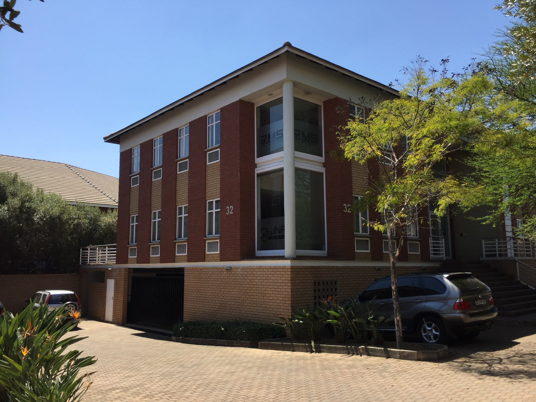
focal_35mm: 29
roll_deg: +0.8
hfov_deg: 61.7
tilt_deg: +9.3
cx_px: 268
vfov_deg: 48.2
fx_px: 449
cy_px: 201
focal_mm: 4.15
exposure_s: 1/1319
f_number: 2.2
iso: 32
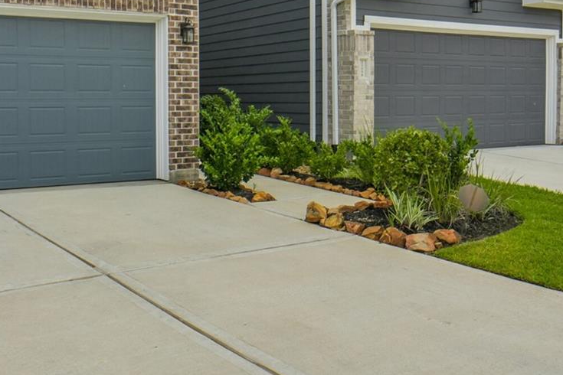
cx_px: 178
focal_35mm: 39
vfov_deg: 32.5
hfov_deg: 48.5
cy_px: 36
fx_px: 610
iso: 500
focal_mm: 14
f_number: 11
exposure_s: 1/1000
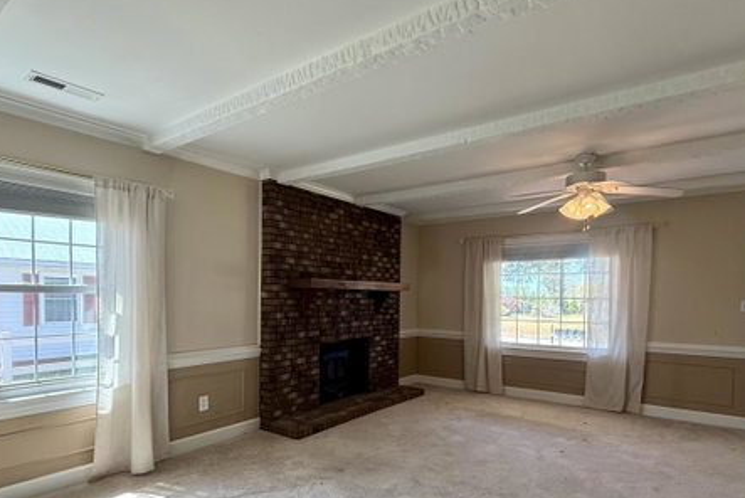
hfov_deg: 81.2
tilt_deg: -1.7
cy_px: 311
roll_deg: -0.6
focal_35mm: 21
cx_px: 364
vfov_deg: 58.8
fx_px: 435
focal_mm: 2.22
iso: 160
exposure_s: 1/120
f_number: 2.2
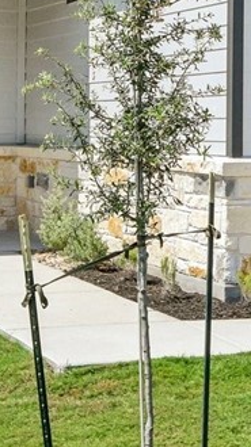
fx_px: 1269
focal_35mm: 107
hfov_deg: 11.1
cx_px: 273
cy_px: 50
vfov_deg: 19.7
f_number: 8
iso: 400
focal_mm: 21
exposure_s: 1/1000
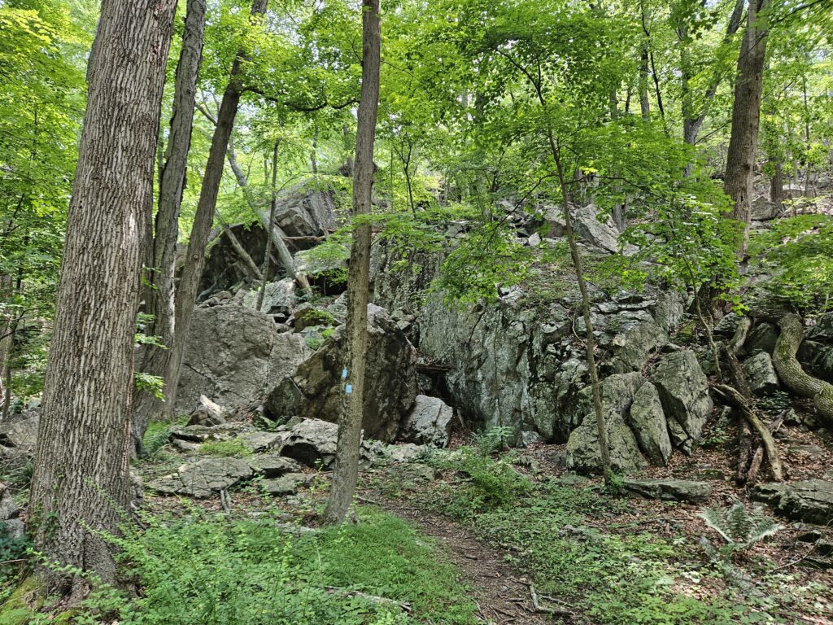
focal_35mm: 23
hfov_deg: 73.9
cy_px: 312
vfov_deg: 58.9
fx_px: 553
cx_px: 416
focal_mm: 5.4
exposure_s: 1/180
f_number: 1.8
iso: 200
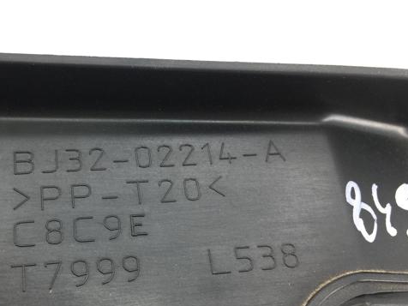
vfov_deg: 36.8
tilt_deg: -44.1
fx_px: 460
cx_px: 137
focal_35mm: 39
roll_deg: -9.5
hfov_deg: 47.1
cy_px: 174
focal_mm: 4.15
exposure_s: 1/100
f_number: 2.2
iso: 25
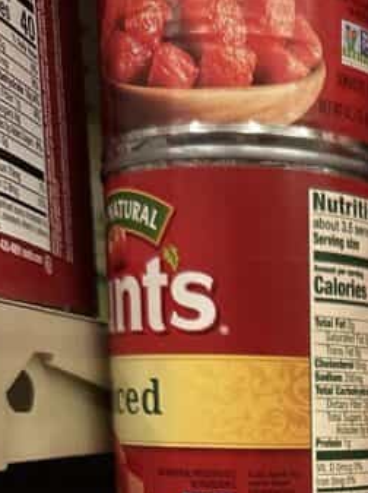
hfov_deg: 19.2
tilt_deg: -11.6
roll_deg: -1.1
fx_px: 1037
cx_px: 423
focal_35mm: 73
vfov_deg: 24.1
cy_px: 604
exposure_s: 1/79
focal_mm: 6.86
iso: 250
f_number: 1.78
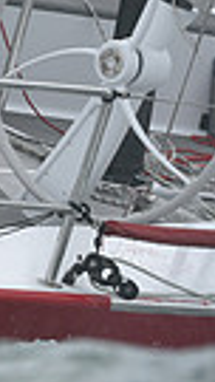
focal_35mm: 901
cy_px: -92
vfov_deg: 2.4
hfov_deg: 1.3
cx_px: -591
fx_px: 9126
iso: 320
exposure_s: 1/1000
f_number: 8
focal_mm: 200
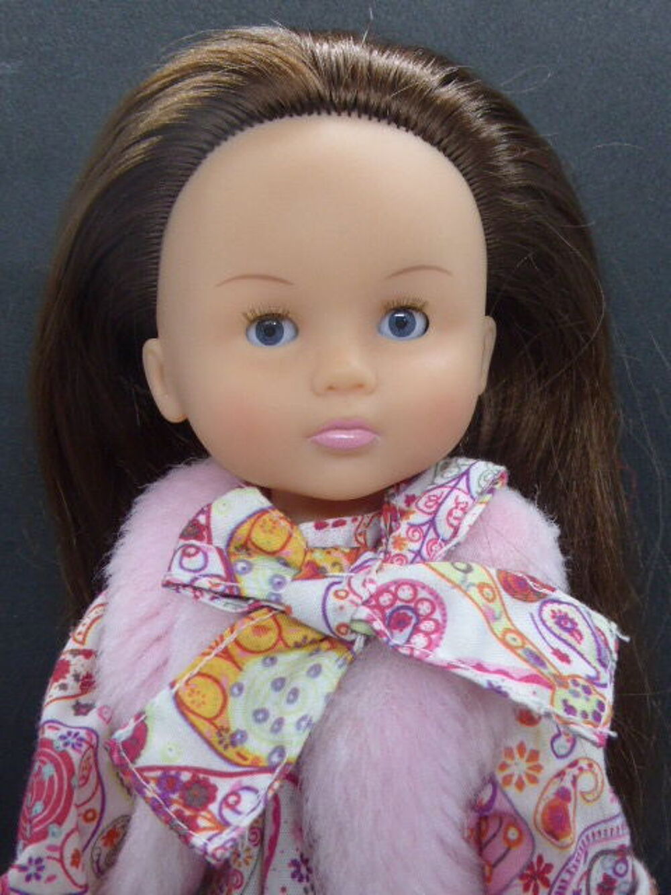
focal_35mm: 35
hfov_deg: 40.7
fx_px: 904
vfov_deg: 52.6
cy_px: 448
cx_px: 336
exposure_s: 1/60
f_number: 3.7
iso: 250
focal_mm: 6.1
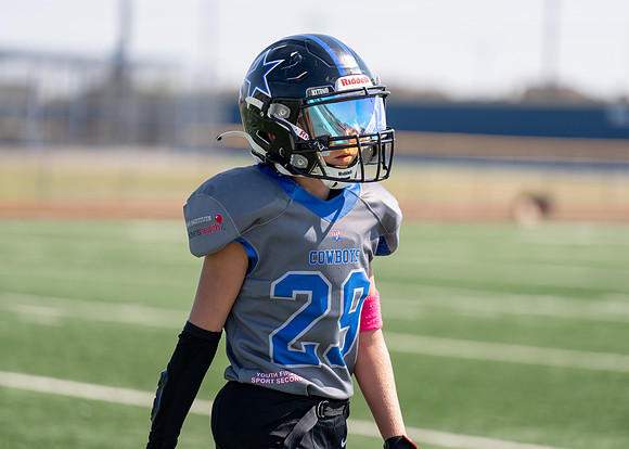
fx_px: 2922
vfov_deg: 8.8
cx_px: 339
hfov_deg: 12.3
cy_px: 212
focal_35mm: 164
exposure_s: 1/1000
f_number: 2.8
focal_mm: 148
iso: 100
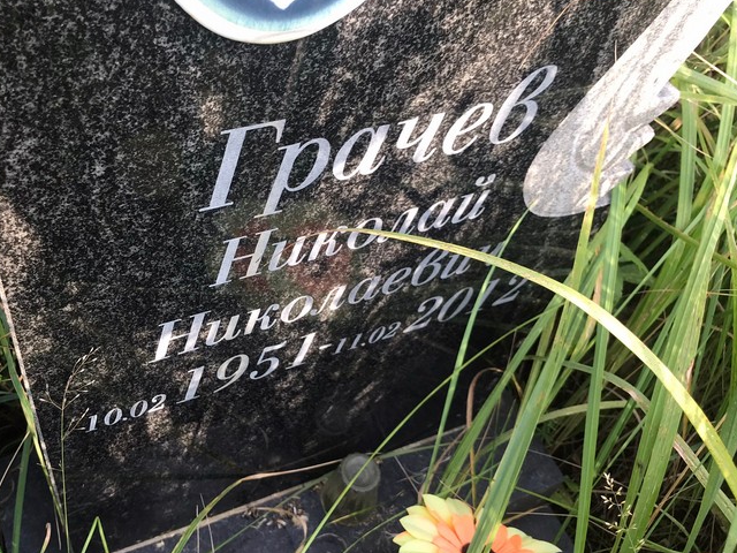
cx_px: 282
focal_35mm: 35
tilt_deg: -50.9
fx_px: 745
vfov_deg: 40.7
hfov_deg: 52.1
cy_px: 257
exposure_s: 1/147
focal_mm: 3.99
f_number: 1.8
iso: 20
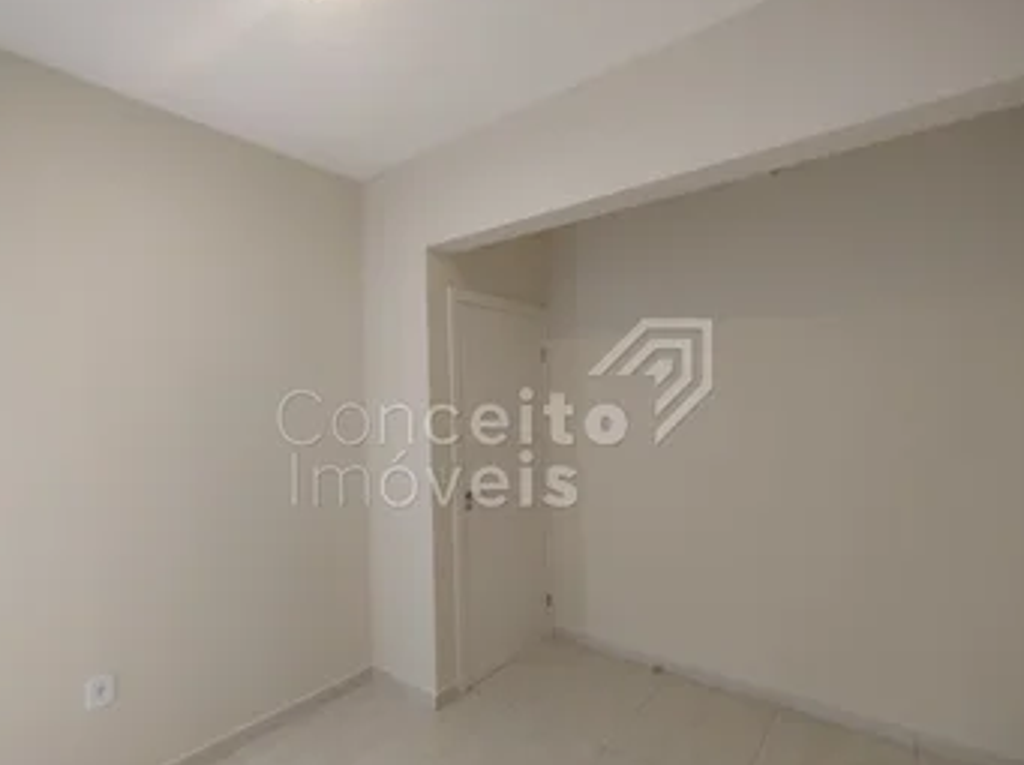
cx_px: 495
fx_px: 502
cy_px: 412
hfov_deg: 91.1
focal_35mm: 17
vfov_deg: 74.5
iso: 320
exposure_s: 1/30
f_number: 2.2
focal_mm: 1.65
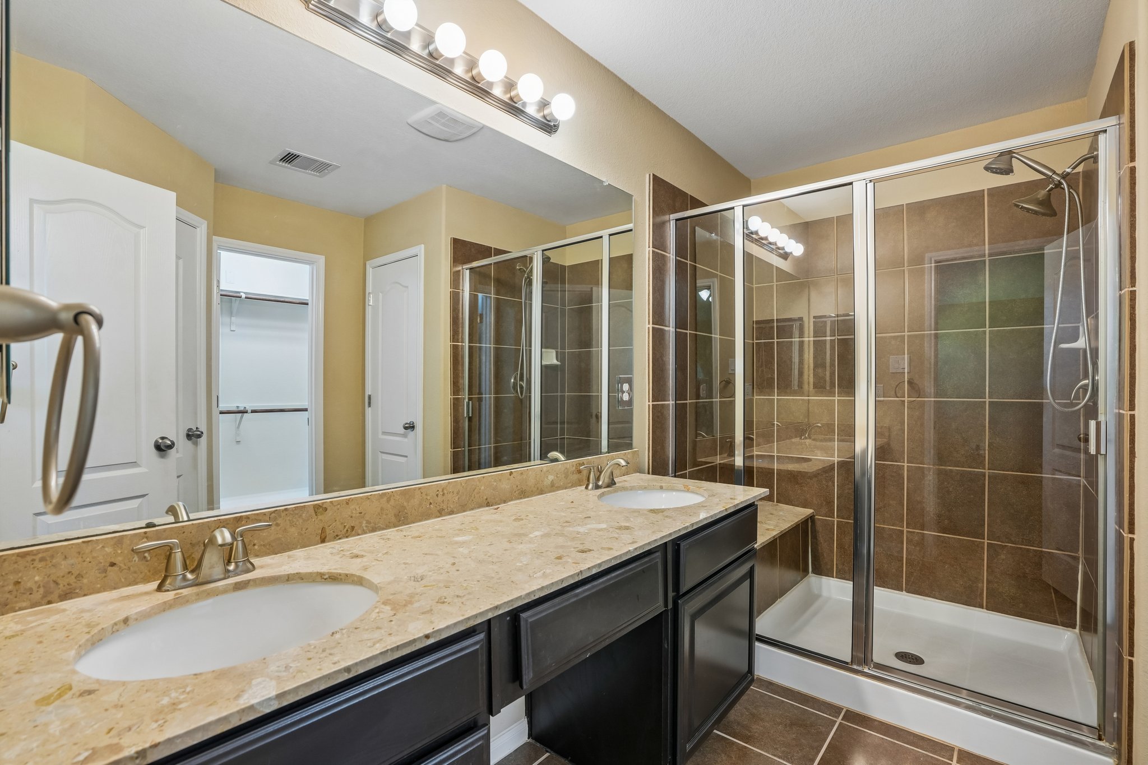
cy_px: 382
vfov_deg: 73.7
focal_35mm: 16
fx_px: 510
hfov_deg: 96.7
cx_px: 574
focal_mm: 16
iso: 400
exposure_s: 1/10
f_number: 8
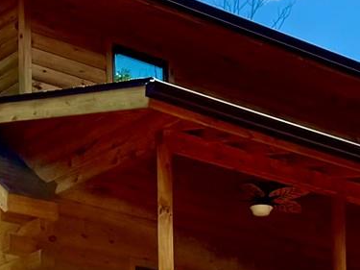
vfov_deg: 10.6
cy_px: 498
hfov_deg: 15.1
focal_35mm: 131
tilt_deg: +5.7
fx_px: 1362
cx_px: 178
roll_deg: +1.2
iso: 80
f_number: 1.78
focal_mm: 6.76
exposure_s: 1/3425
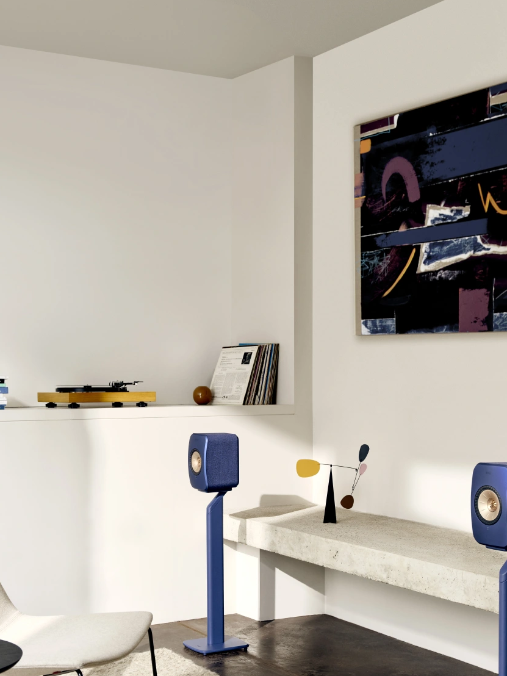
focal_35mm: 57
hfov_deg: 25.6
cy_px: 433
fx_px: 1113
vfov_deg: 33.6
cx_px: 222
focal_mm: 47.3
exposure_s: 1/4
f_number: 7.1
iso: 400
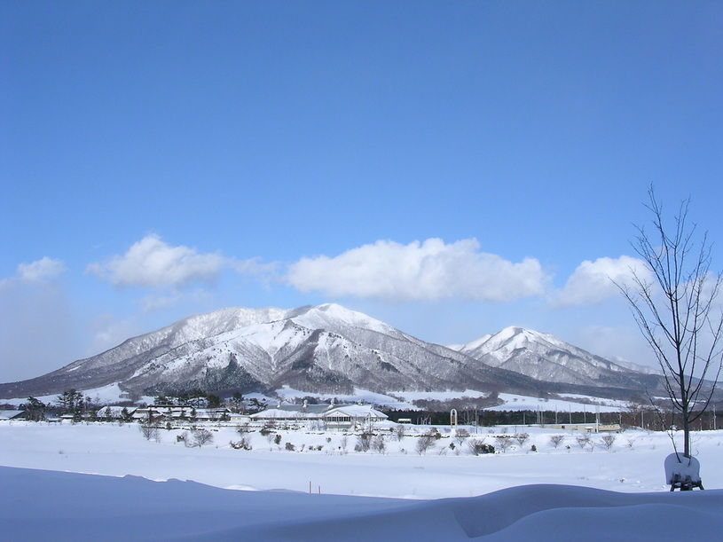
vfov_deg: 37.7
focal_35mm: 38
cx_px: 362
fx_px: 794
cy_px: 271
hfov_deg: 49.0
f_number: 5.6
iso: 100
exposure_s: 1/399
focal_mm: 5.8
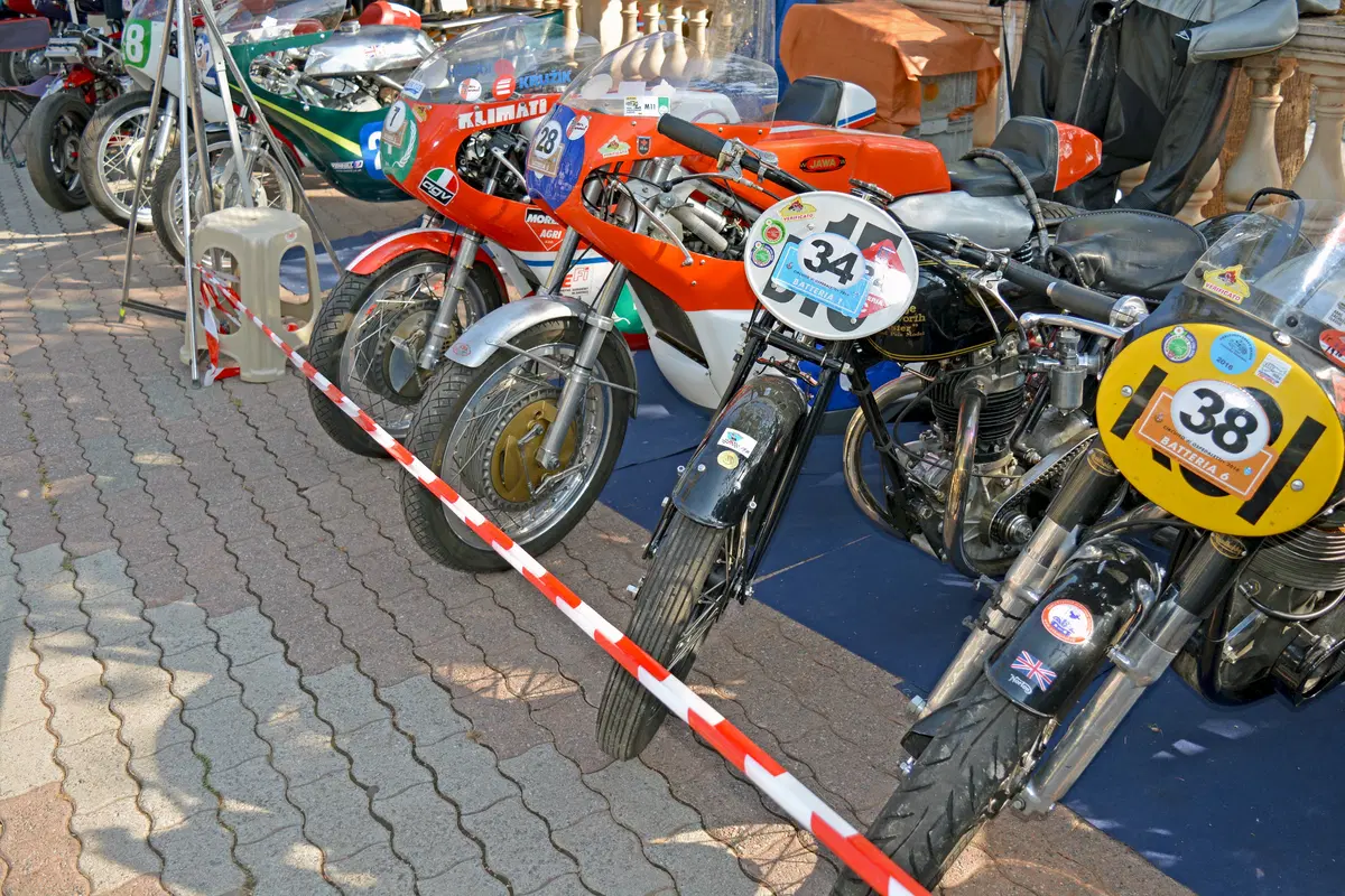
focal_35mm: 36
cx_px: 672
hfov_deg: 53.1
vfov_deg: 36.9
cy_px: 448
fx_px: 1345
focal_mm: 24
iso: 100
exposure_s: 1/200
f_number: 5
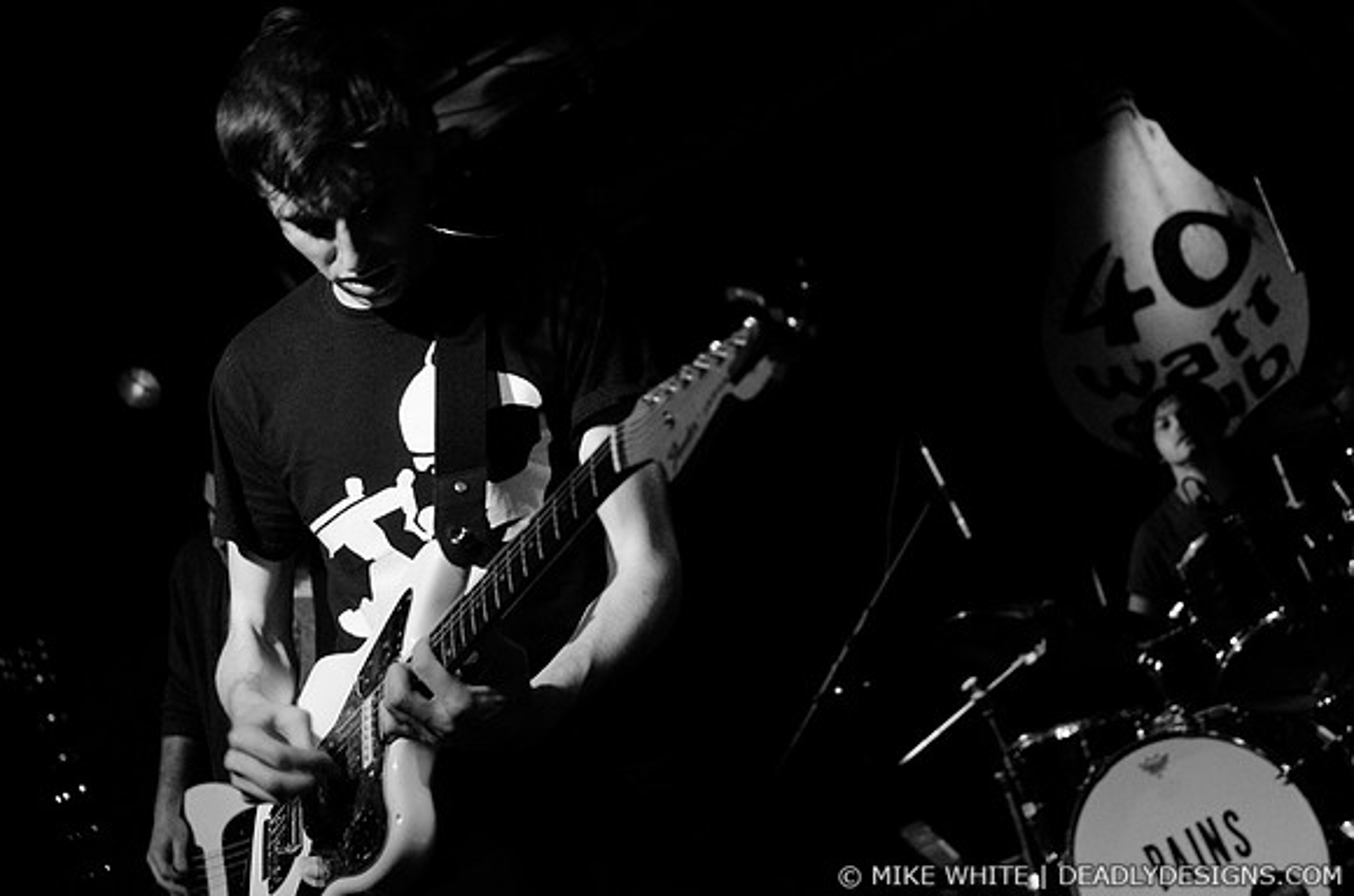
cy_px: 448
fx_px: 1970
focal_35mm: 52
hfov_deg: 37.9
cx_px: 677
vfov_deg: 25.6
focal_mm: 35
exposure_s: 1/80
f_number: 2.8
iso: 2000
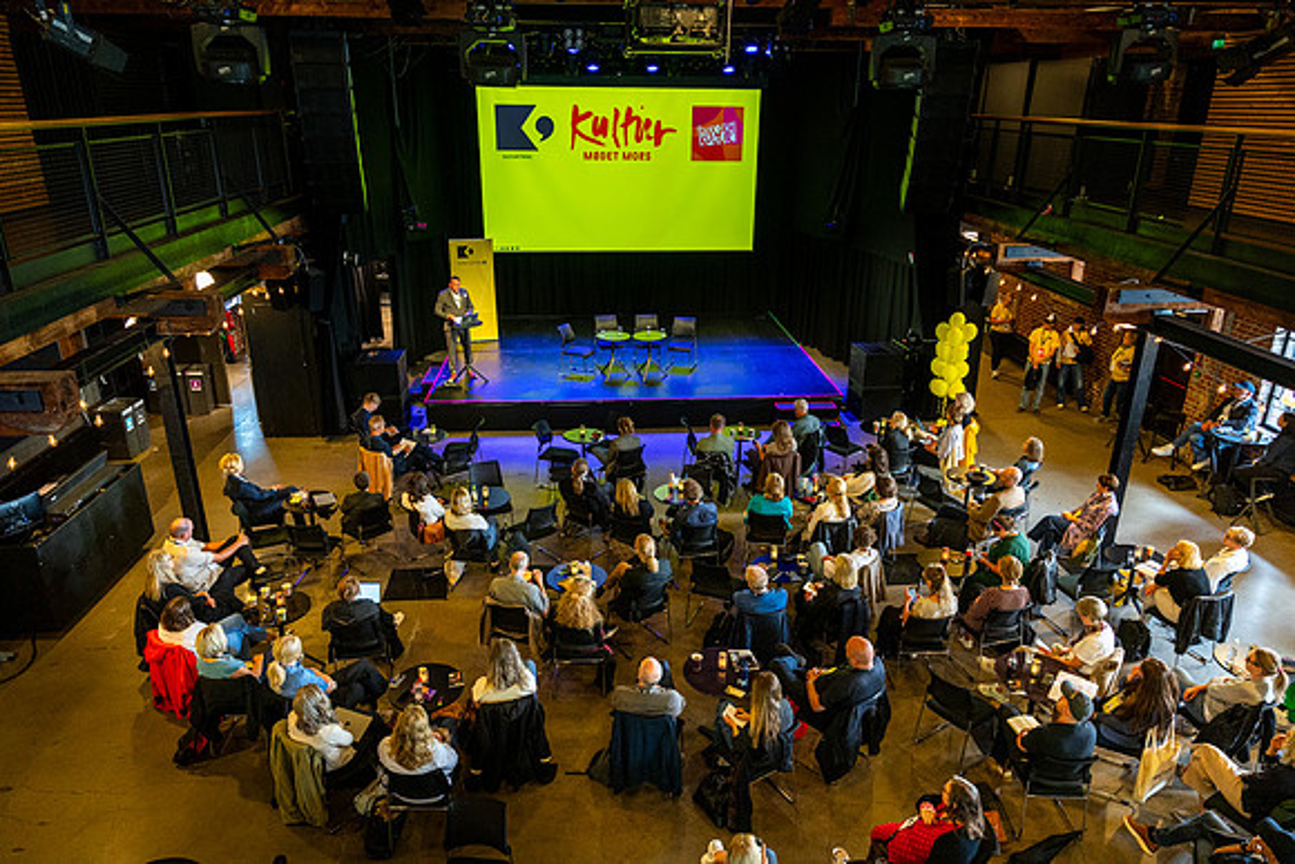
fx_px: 863
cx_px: 648
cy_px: 432
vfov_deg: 53.2
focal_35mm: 24
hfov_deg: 73.7
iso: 3200
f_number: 2.8
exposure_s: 1/250
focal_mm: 24
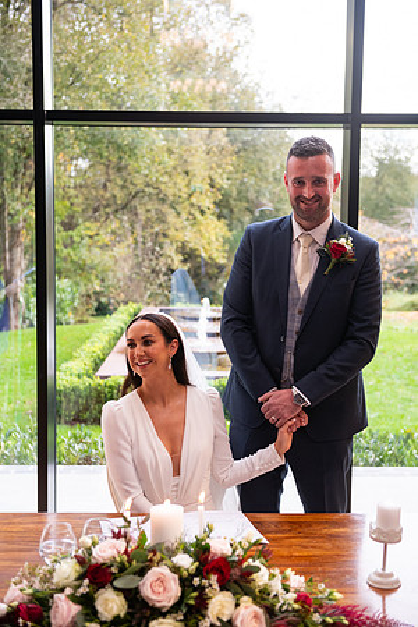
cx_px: 209
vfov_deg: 38.2
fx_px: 906
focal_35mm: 52
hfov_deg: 26.0
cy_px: 314
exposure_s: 1/160
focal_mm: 52
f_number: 3.5
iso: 640
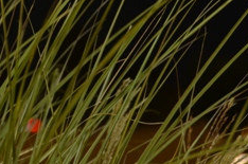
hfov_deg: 8.4
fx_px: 1691
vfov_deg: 5.5
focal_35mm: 246
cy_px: -56
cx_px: 32
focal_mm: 60
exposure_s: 1/6
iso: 800
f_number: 5.6
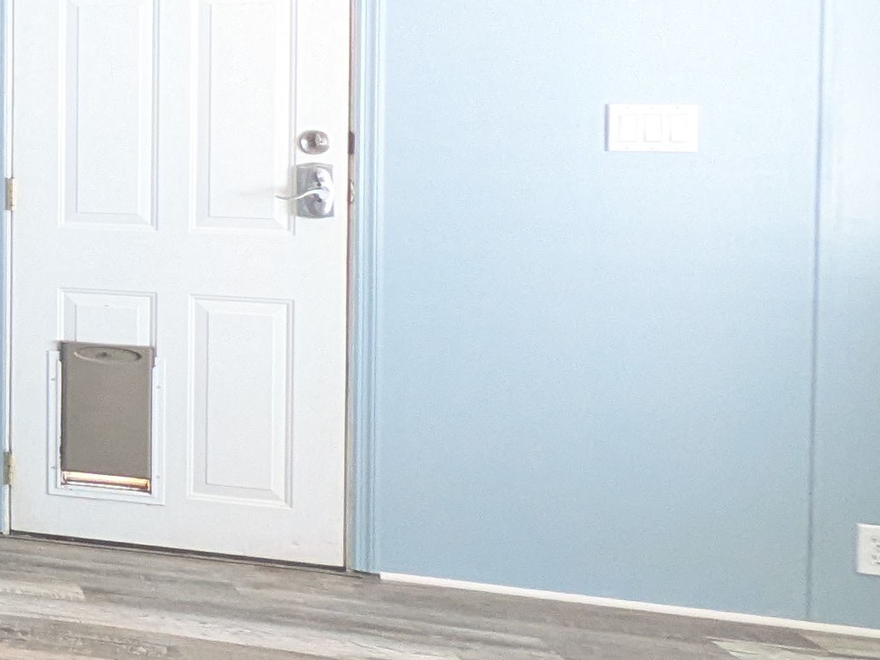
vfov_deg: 26.3
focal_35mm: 54
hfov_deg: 21.5
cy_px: 87
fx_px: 1373
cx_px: -731
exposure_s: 1/60
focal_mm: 1.85
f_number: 2.2
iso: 318
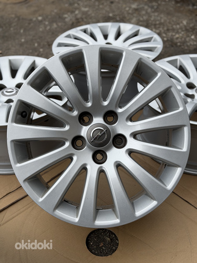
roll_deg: -1.5
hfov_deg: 30.3
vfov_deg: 39.7
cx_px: 98
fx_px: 364
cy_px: 132
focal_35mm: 48
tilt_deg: -38.6
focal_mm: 6.76
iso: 64
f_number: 1.78
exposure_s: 1/1429
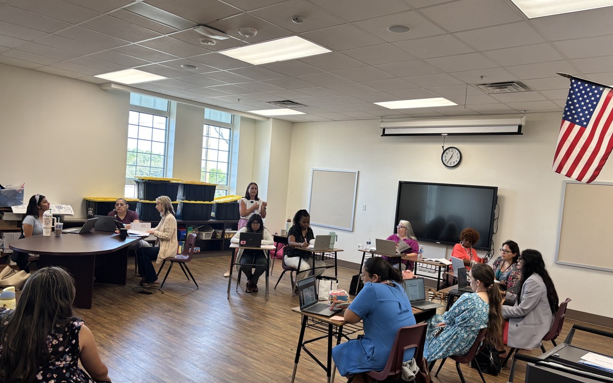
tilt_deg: -4.3
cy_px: 217
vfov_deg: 44.4
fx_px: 468
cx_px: 309
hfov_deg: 66.5
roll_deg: -4.8
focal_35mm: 28
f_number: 1.6
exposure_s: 1/120
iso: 100
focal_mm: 5.96
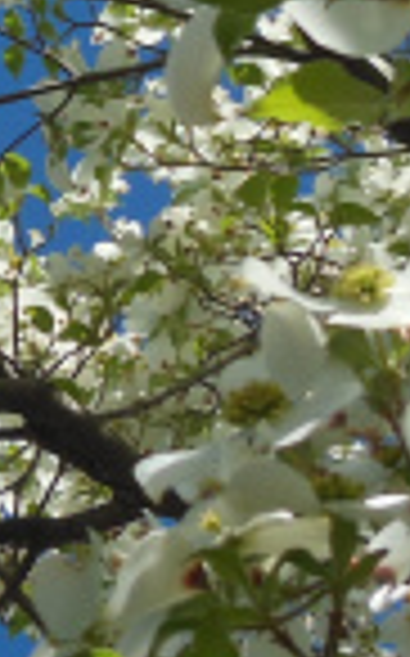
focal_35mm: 198
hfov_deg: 6.5
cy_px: 74
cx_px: -257
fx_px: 3547
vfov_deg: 10.5
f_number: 4.1
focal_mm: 6.9
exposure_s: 1/1000
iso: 125
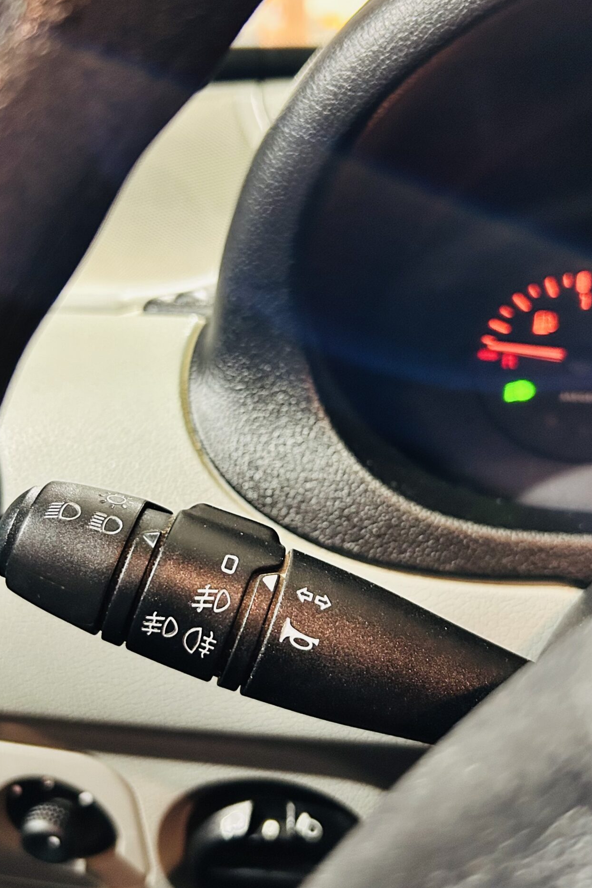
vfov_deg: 51.9
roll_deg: +1.3
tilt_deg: -19.5
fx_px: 913
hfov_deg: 35.9
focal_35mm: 37
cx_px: 289
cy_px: 438
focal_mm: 5.7
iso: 500
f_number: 1.5
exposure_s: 1/25
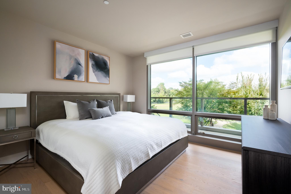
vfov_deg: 73.7
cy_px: 97
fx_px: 129
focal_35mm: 16
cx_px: 146
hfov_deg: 96.8
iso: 800
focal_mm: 16
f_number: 14
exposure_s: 1/200
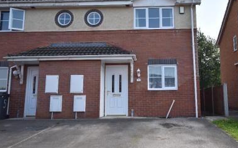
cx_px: 145
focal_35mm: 38
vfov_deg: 33.5
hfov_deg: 51.2
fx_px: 246
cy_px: 60
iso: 100
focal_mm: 20
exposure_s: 1/400
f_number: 4
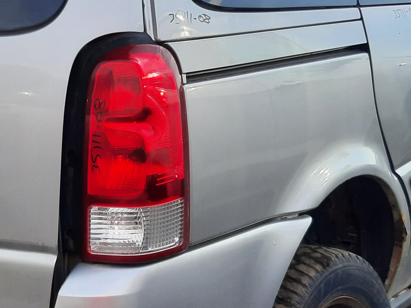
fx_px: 938
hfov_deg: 24.4
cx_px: 97
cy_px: 130
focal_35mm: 79
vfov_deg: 18.7
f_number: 1.7
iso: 40
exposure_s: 1/1016
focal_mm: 3.92
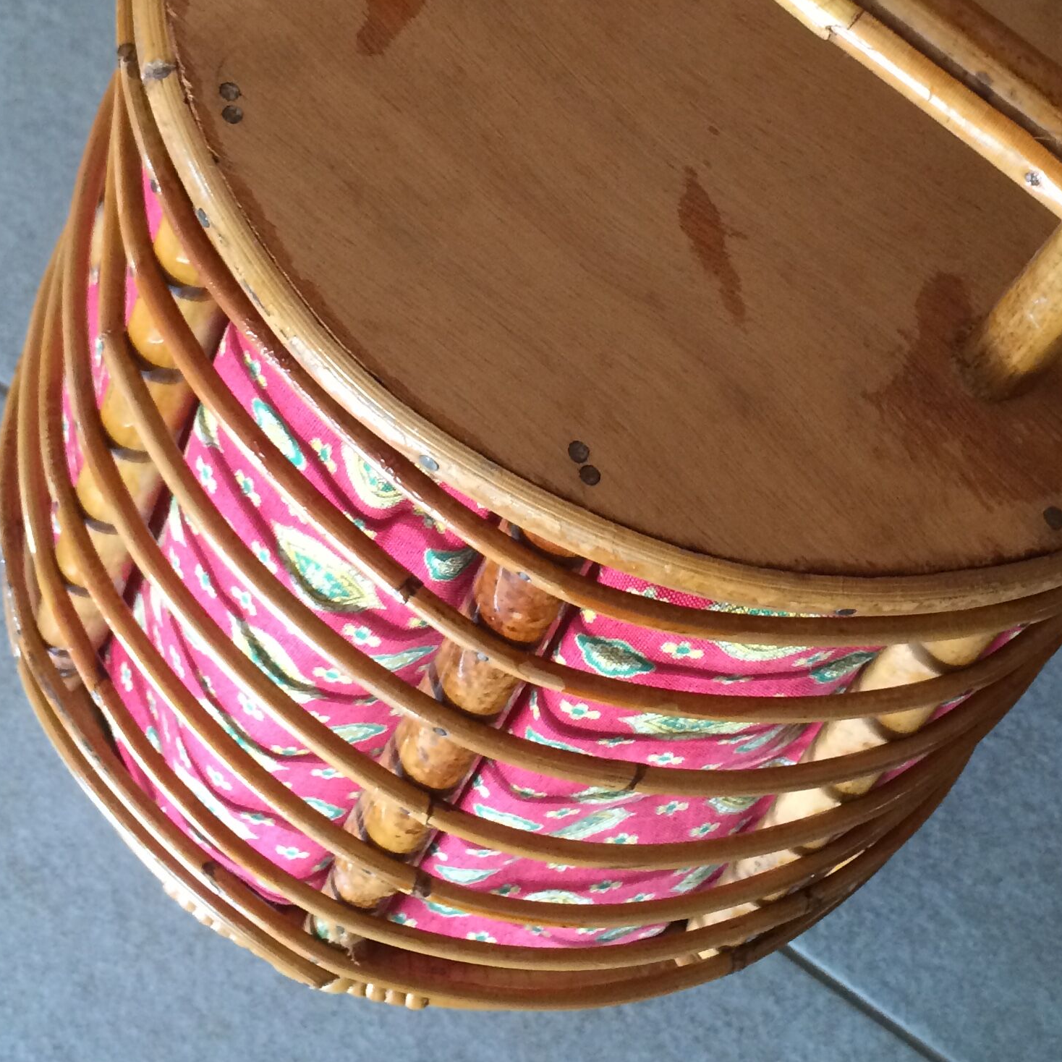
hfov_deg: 29.9
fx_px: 1978
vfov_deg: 29.3
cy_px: 201
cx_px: 656
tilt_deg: -77.9
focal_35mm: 57
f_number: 2.2
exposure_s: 1/33
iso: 200
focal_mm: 4.15
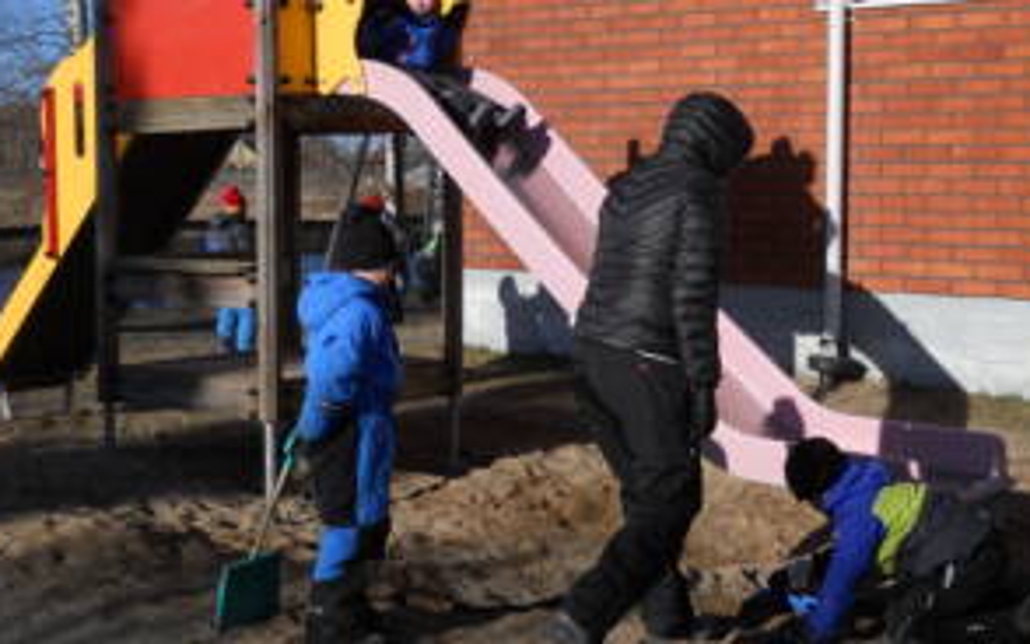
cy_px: 299
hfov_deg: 32.9
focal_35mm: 62
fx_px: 1741
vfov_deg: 21.0
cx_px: 582
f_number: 5.5
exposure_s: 1/500
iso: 80
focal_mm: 6.72
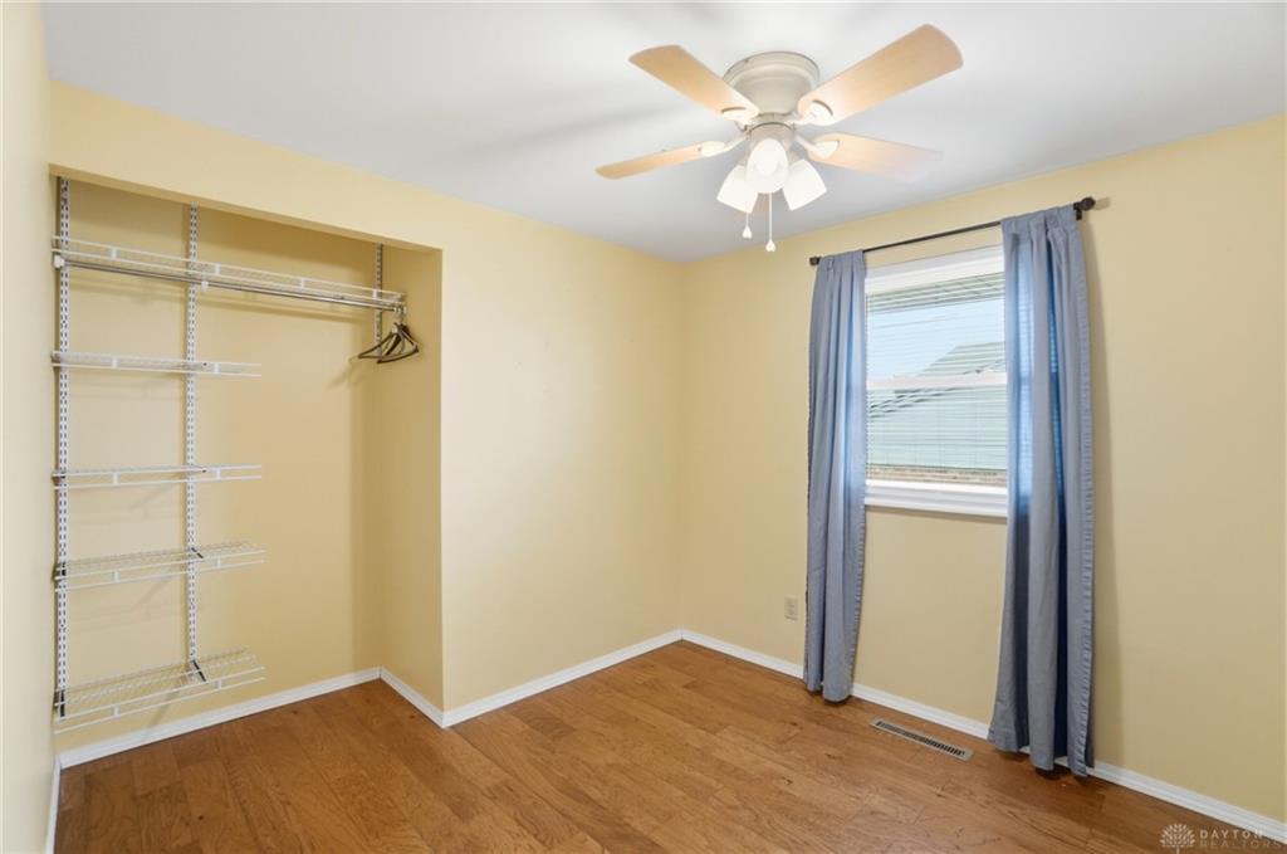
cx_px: 644
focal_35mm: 15
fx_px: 535
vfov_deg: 77.1
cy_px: 427
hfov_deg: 100.5
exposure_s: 1/160
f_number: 4
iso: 100
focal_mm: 10
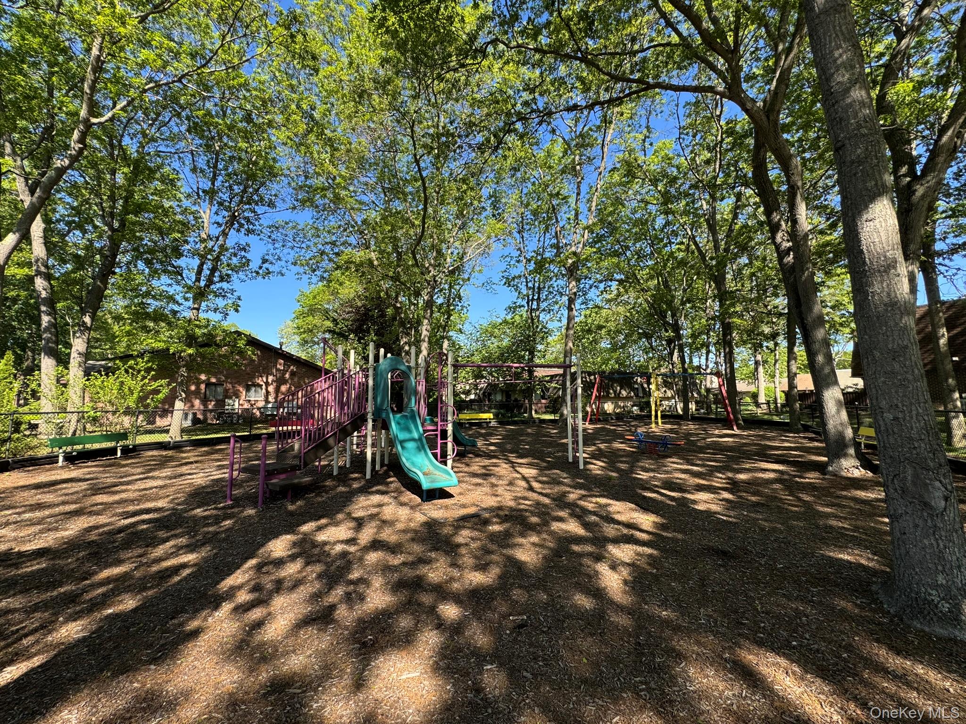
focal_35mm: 14
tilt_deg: +5.6
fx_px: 391
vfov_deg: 85.7
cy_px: 362
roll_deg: +0.6
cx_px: 483
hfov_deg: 102.1
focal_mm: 2.22
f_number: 2.2
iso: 40
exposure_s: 1/399
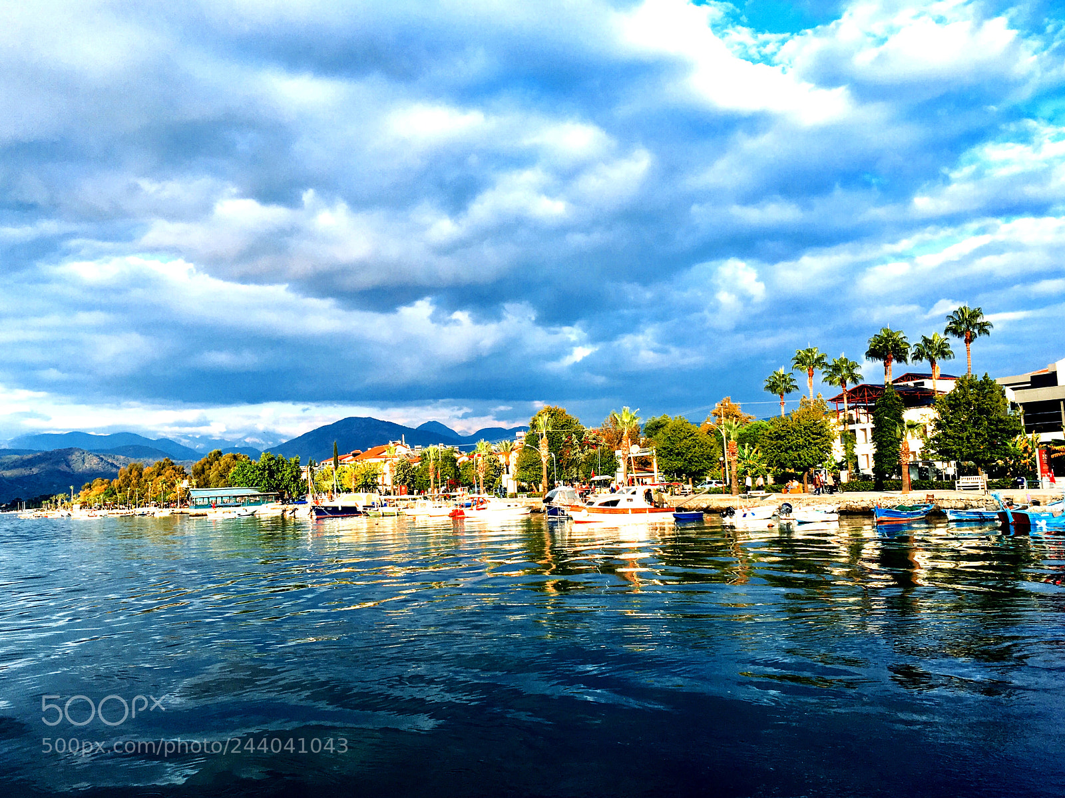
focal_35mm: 29
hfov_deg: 61.7
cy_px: 399
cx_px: 532
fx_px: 892
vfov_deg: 48.2
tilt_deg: +6.0
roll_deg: +0.7
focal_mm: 4.15
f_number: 2.2
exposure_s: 1/864
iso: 25
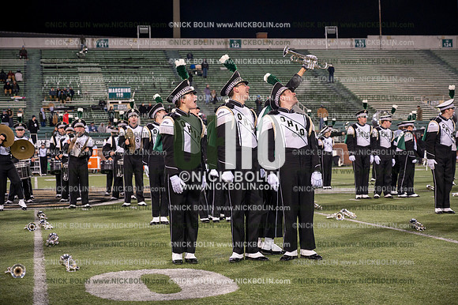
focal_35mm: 70
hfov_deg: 28.9
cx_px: 229
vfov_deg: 19.4
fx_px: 890
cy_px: 152
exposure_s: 1/640
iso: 3200
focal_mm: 70
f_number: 4
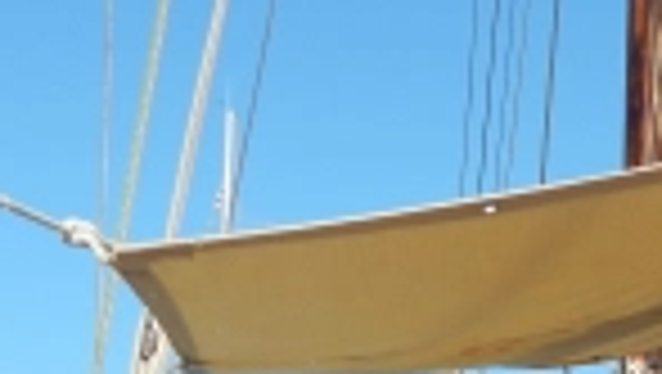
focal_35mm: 94
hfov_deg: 20.9
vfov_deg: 11.5
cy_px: 782
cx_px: 820
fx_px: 1652
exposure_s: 1/500
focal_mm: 4
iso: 125
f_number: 6
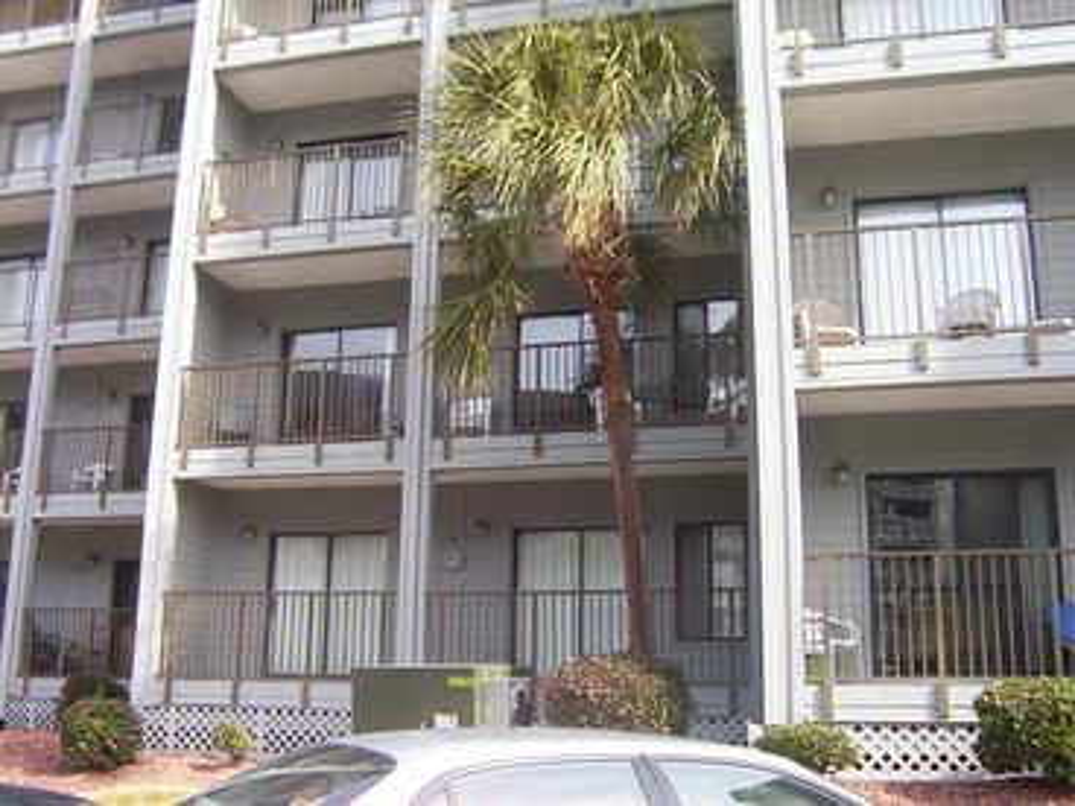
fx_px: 1118
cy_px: 403
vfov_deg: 39.7
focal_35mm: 36
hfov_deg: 51.4
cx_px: 538
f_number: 2.76
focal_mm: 5.54
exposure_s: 1/587
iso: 100
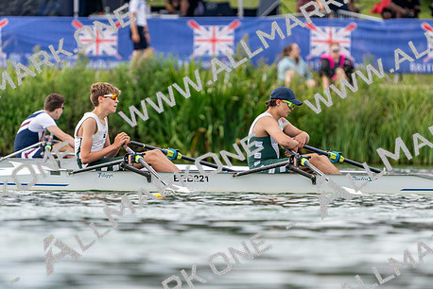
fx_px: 8424
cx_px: 235
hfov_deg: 2.9
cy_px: 130
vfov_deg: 2.0
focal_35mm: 700
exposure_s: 1/1600
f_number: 6.3
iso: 640
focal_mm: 553
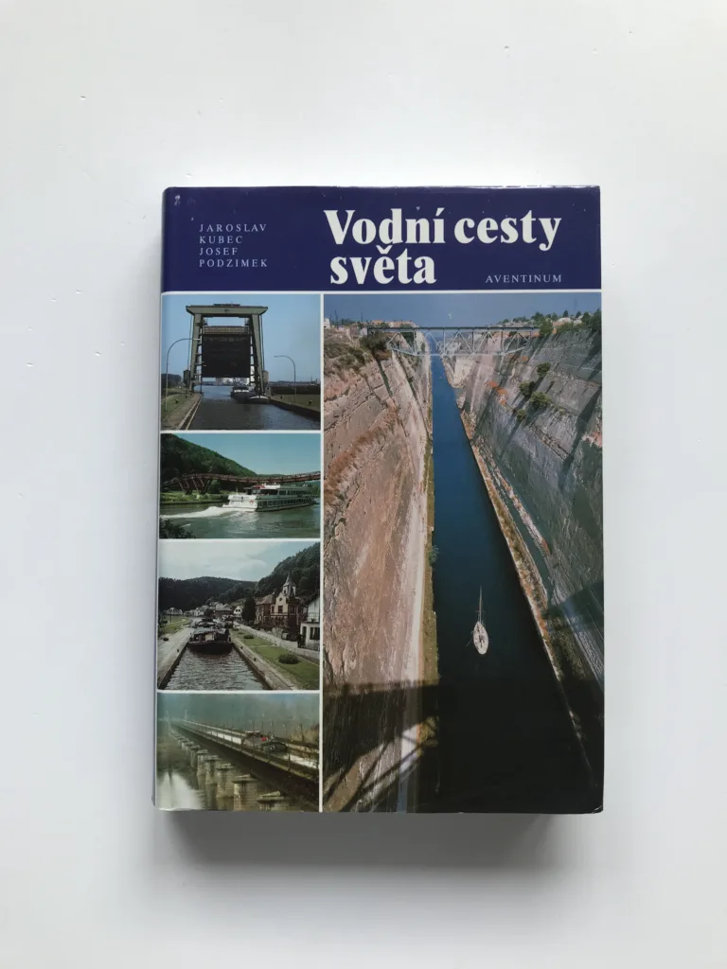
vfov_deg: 63.4
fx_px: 784
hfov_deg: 49.7
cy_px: 484
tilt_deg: -87.7
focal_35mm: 28
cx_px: 364
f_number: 1.8
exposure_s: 1/100
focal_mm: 3.99
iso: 32
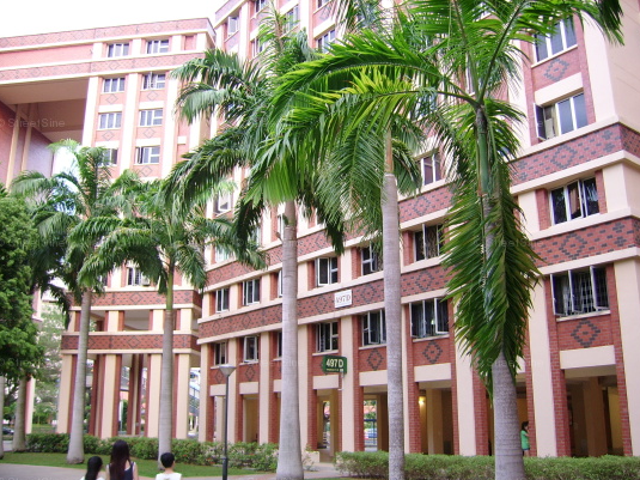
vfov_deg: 39.6
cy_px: 244
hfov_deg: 51.4
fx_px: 665
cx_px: 324
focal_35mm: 36
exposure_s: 1/24
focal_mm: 5.95
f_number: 2.8
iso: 100
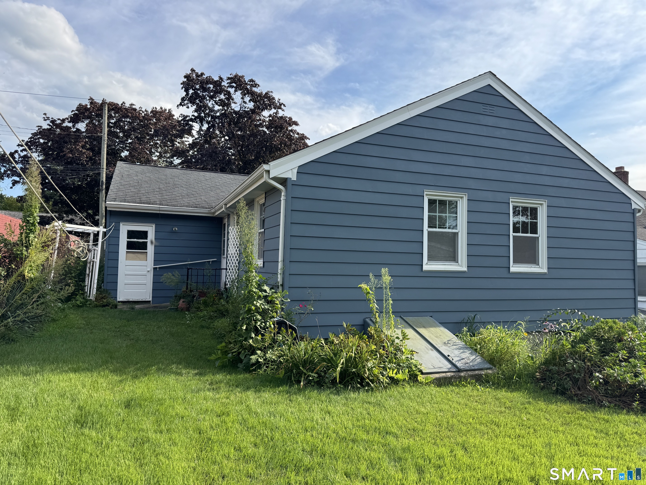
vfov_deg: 56.8
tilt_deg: +2.8
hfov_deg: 71.6
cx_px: 323
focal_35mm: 24
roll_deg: -1.3
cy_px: 242
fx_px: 448
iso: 80
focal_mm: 6.76
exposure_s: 1/1767
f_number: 1.78
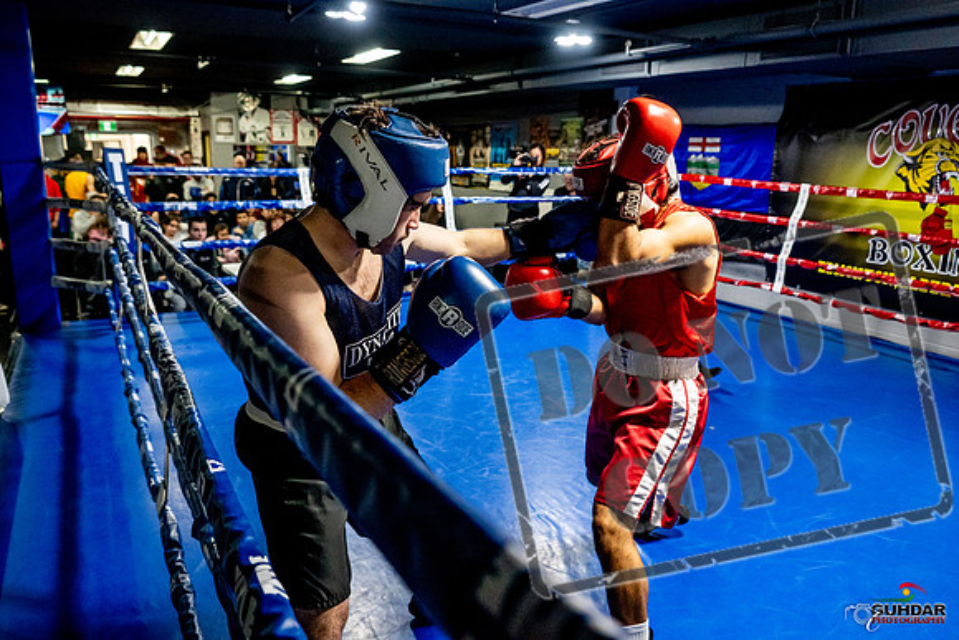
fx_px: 666
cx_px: 480
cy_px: 320
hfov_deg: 71.5
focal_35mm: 25
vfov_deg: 51.3
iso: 5000
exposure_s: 1/800
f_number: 2.8
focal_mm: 17
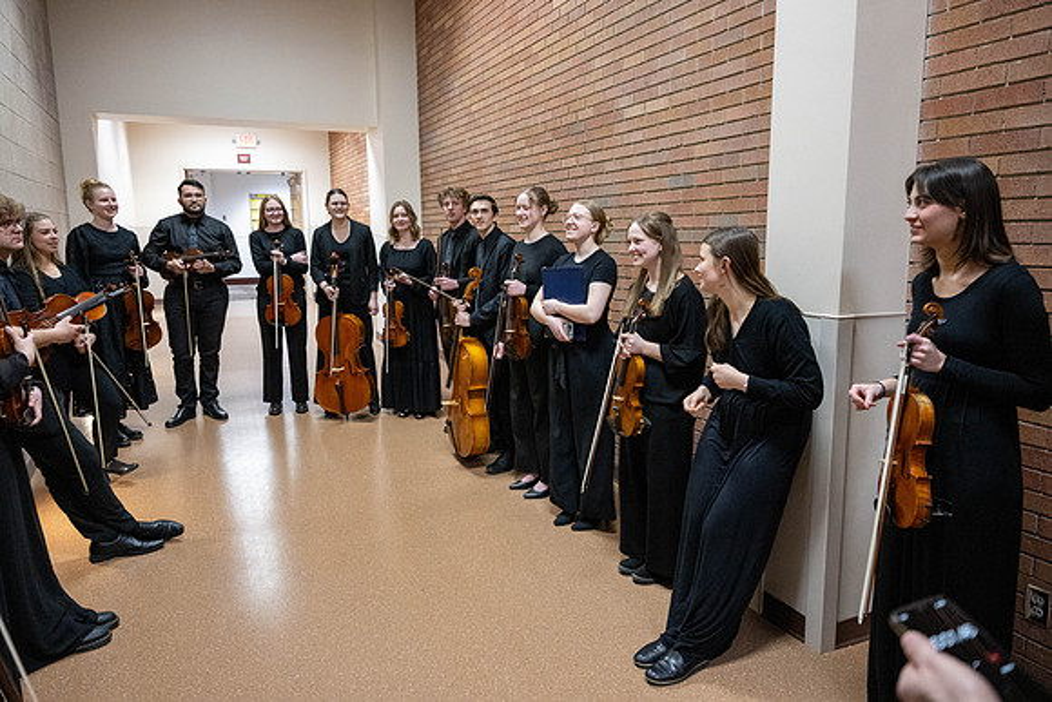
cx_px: 526
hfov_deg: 73.7
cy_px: 351
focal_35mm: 24
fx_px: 701
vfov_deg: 53.2
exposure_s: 1/250
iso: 6400
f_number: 2.8
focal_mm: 24
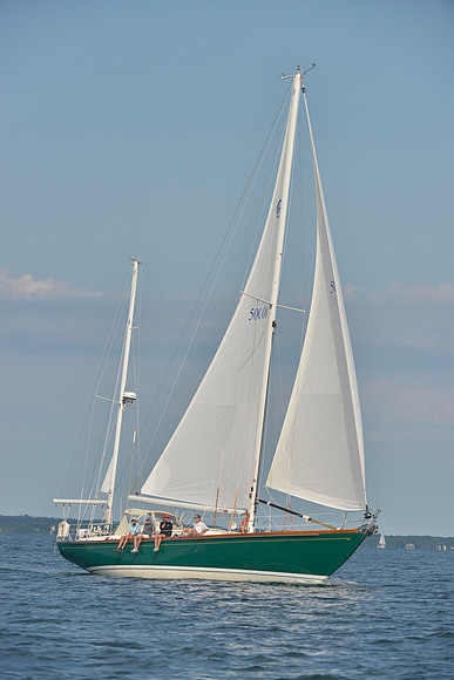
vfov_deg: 10.3
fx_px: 3781
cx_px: 227
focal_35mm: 200
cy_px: 340
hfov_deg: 6.9
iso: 280
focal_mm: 200
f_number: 8
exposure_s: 1/1600
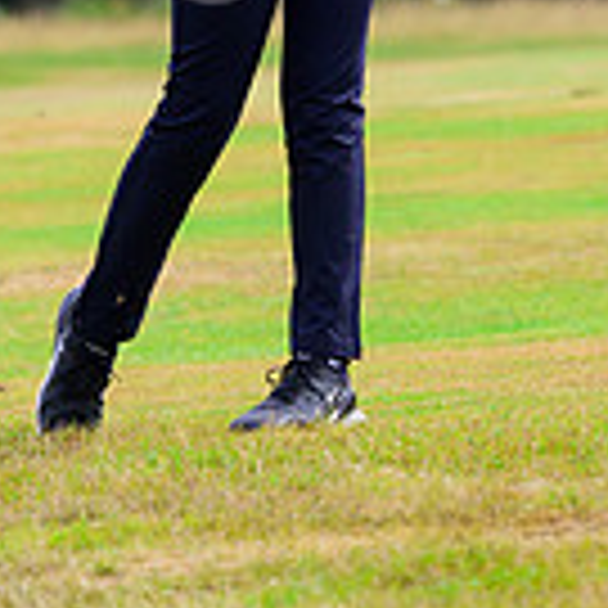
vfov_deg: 3.2
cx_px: 216
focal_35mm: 551
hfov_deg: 3.2
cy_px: -275
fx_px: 10949
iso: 1000
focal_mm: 195
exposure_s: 1/2500
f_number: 5.6
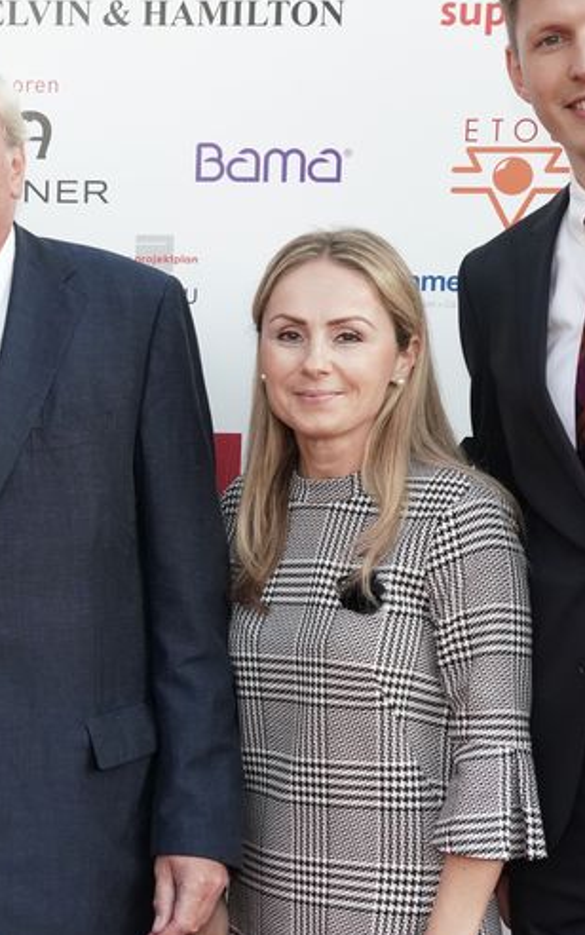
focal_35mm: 82
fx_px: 2089
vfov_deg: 25.2
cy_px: 475
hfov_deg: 15.3
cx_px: -123
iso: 1600
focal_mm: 33
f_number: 8
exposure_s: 1/250
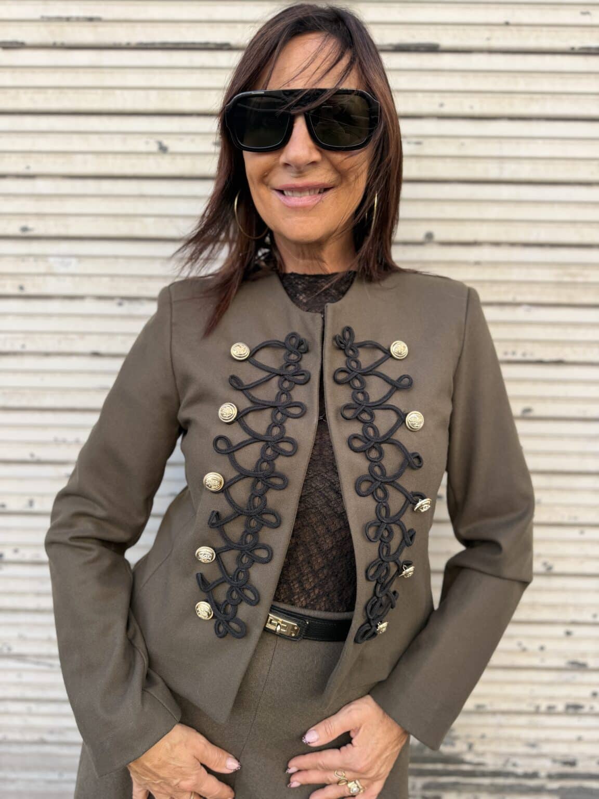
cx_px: 300
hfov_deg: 56.8
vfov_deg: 71.6
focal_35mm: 24
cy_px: 400
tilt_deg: -10.6
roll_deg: -0.8
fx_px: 554
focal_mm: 6.76
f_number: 1.78
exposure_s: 1/423
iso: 80
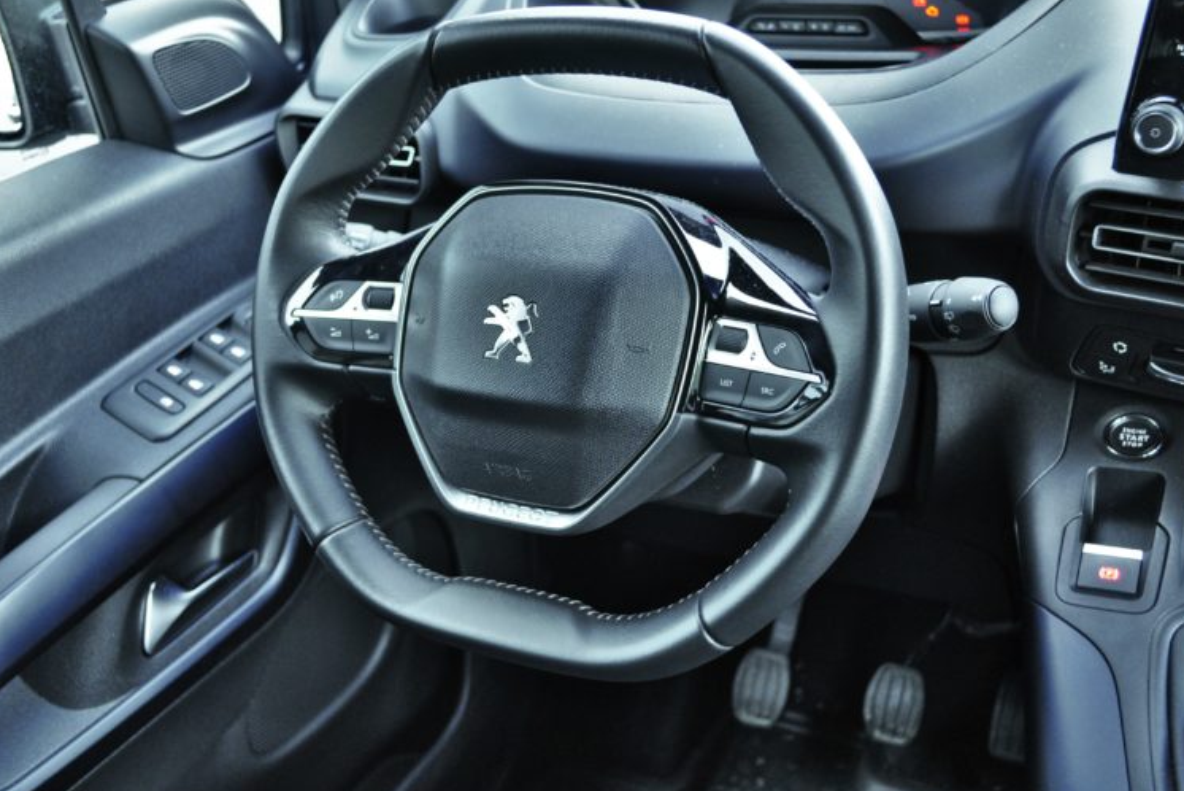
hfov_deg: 51.9
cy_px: 399
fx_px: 1217
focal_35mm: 37
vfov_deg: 36.0
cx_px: 597
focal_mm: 24
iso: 1400
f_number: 4
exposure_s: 1/30
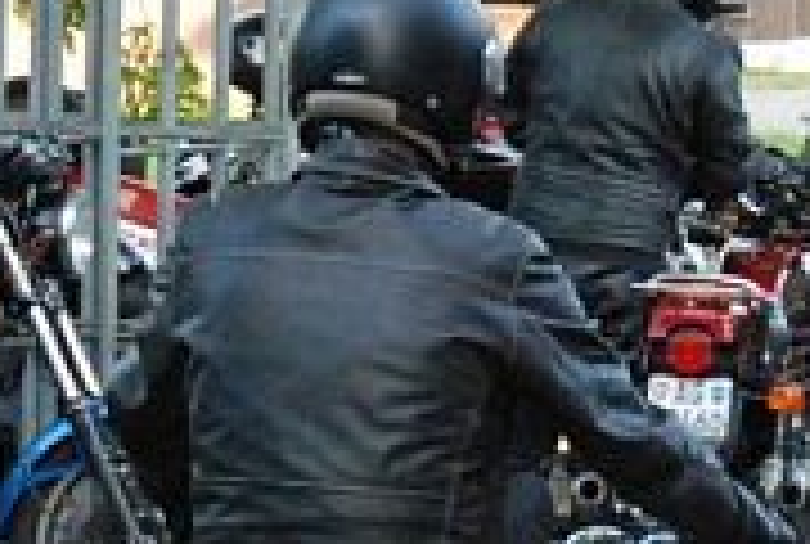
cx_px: 945
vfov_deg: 5.3
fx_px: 5875
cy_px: 319
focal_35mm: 260
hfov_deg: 7.8
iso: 1600
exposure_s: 1/500
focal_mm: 35
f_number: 4.2
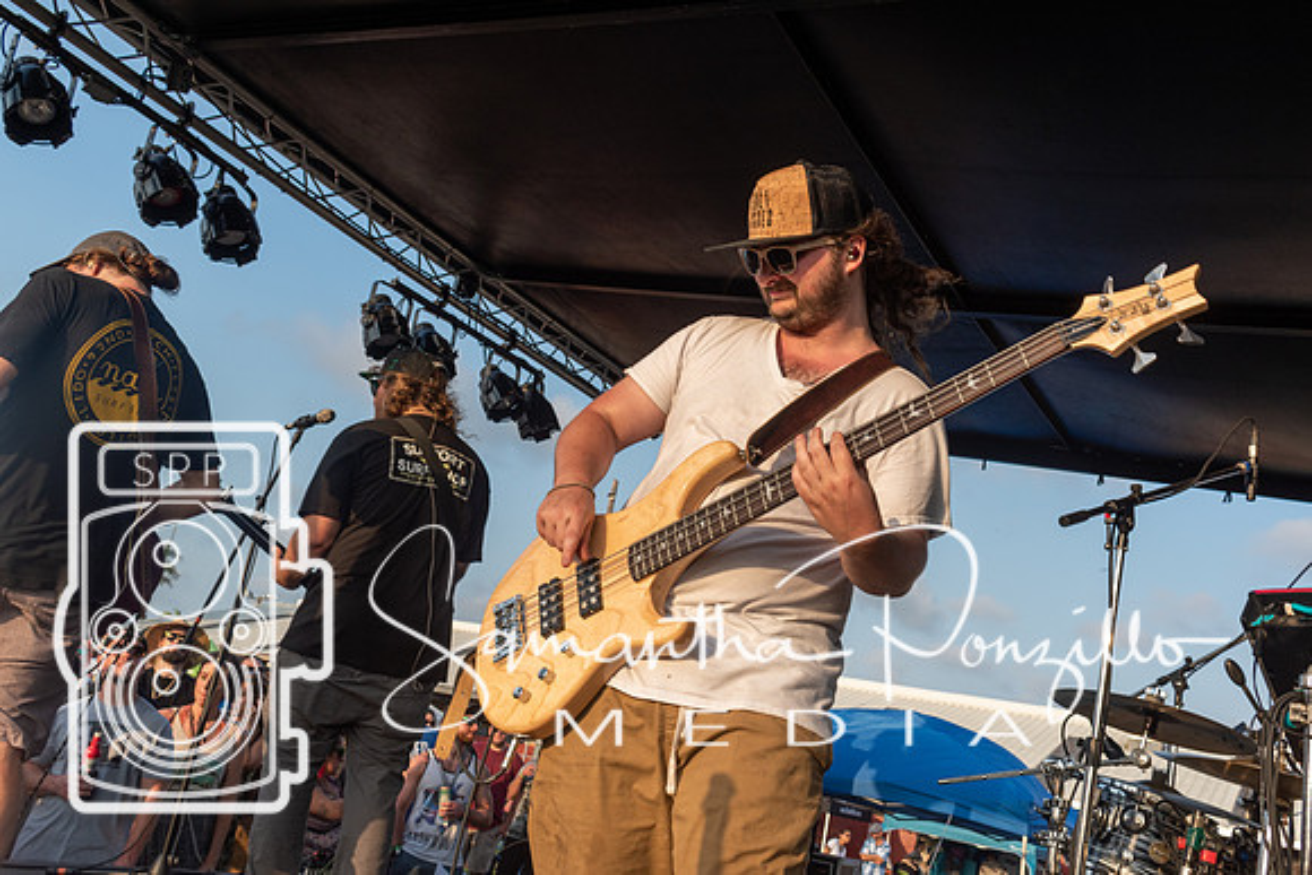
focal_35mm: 33
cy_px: 438
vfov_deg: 40.0
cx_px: 656
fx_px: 1203
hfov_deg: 57.2
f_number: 9
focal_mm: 22
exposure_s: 1/320
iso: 200
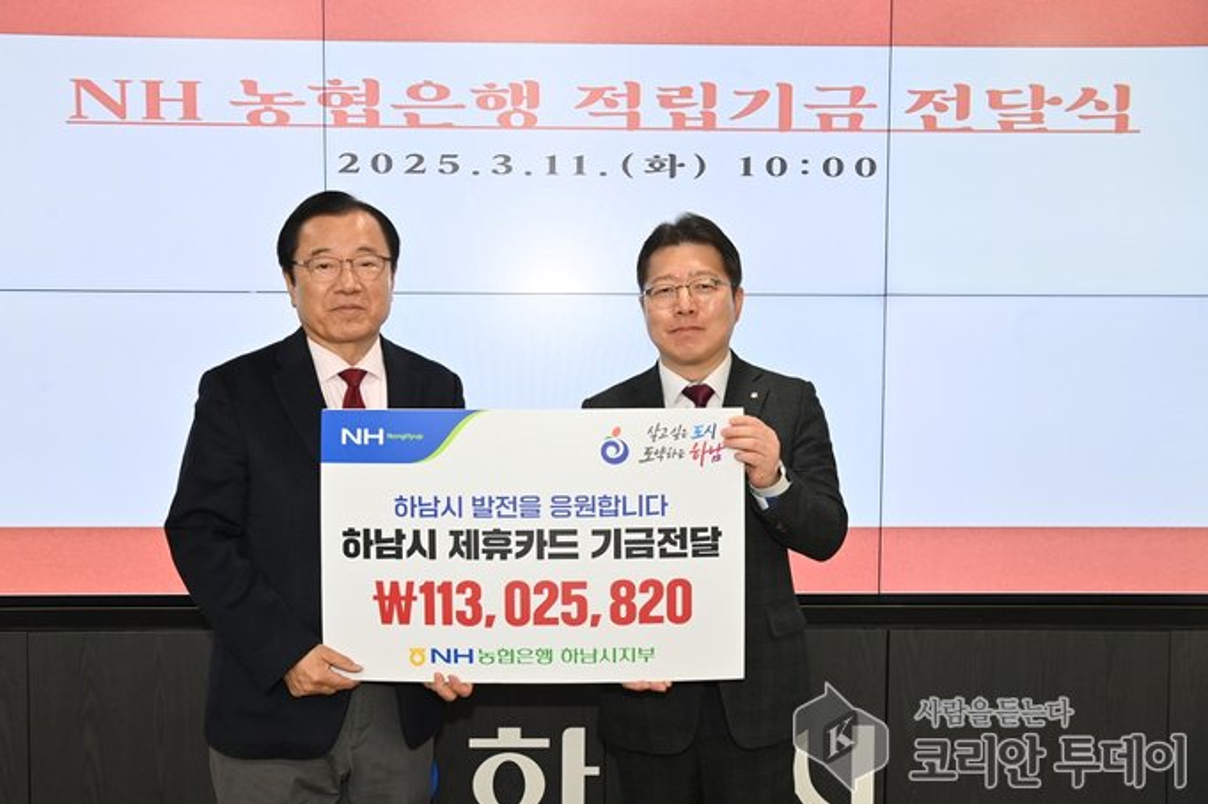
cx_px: 591
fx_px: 1207
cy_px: 405
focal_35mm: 36
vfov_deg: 36.8
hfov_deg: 53.2
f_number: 6.3
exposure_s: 1/80
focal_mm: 35
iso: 800
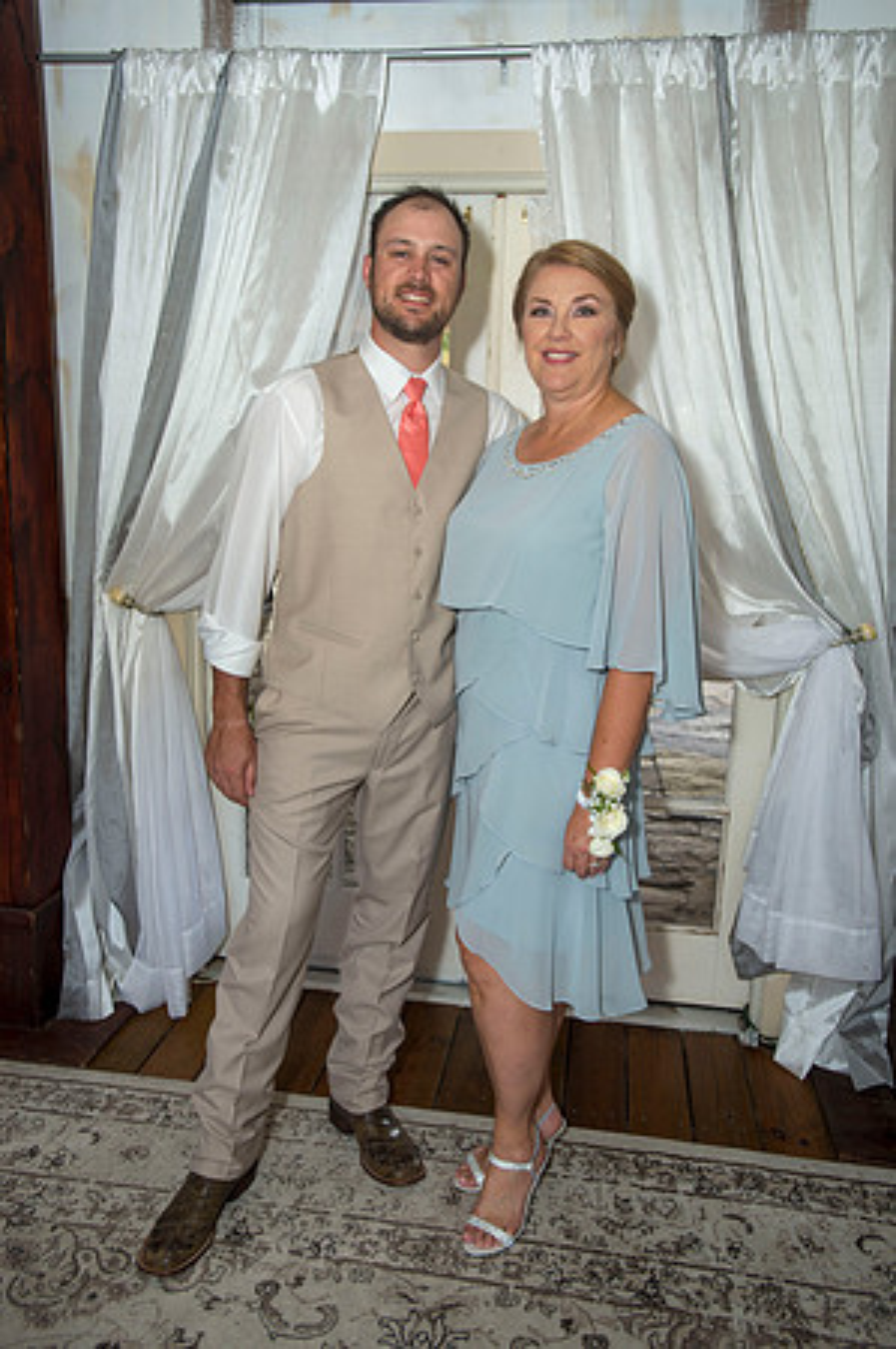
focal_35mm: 28
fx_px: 1048
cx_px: 448
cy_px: 674
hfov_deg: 46.3
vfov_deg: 65.5
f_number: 3.5
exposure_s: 1/100
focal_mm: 28
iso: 200
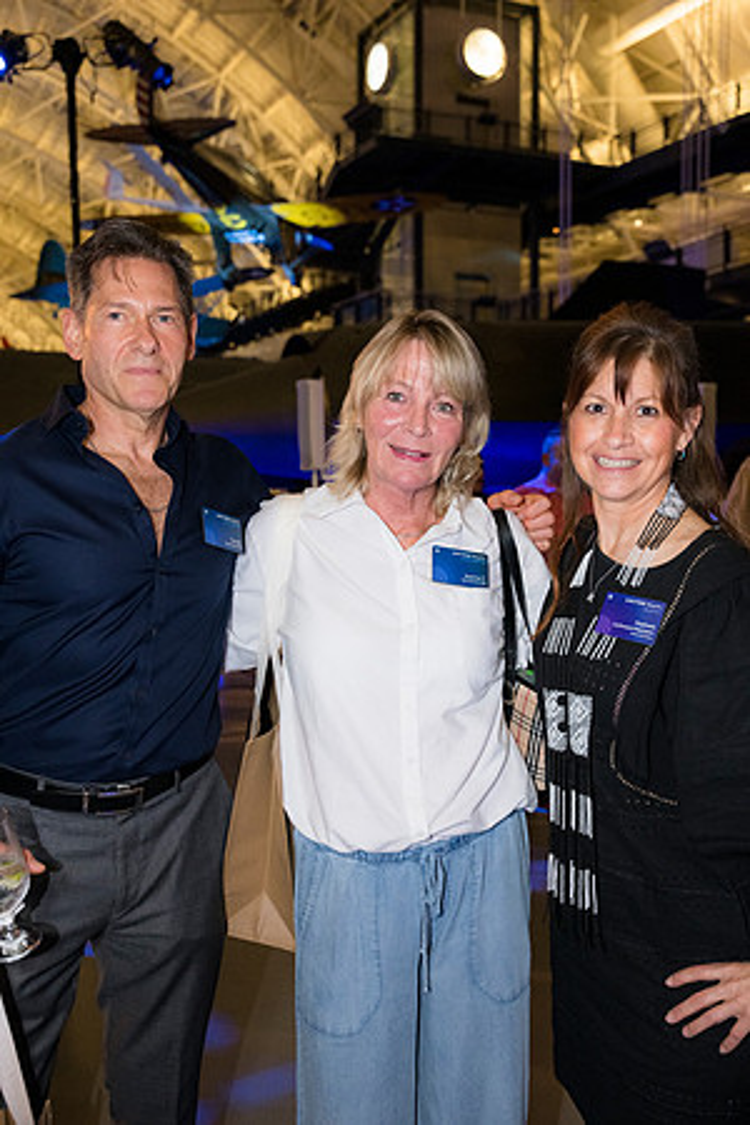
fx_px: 1094
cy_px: 562
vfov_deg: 54.4
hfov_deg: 37.9
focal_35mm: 35
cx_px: 375
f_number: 4
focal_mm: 35
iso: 3200
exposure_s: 1/160
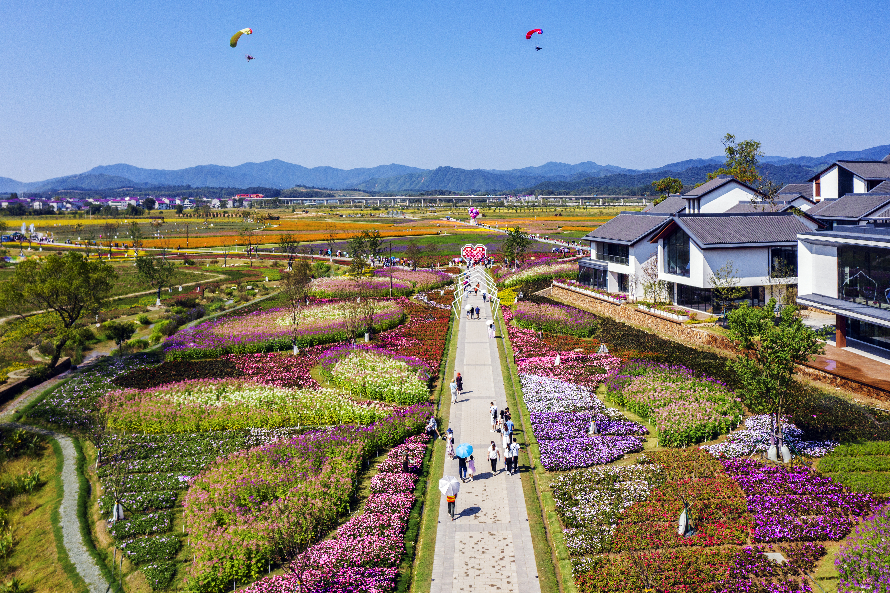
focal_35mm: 28
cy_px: 296
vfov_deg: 46.4
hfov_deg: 65.5
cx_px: 445
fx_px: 692
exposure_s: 1/500
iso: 100
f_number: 5.6
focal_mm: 10.26
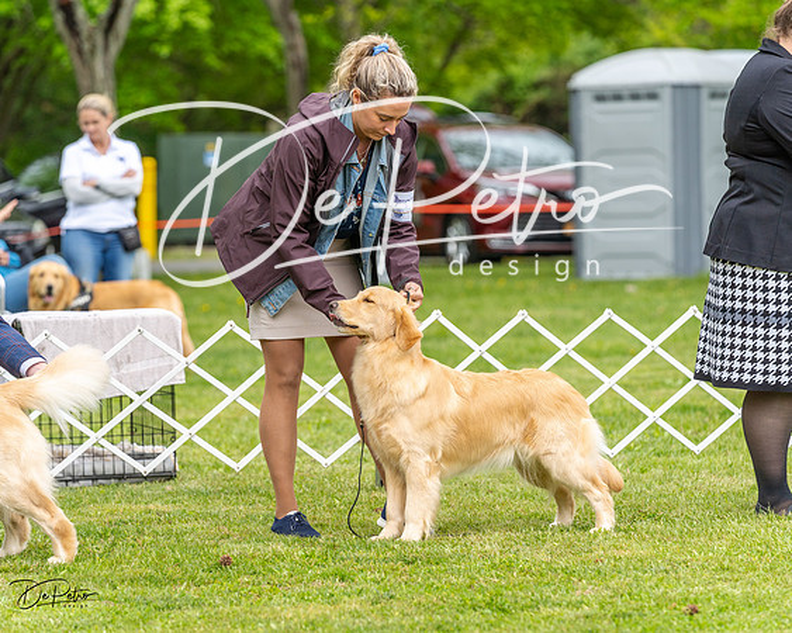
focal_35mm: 198
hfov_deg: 9.7
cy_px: 316
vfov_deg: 7.8
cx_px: 396
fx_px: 4644
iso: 400
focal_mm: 176
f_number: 4.5
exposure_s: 1/640
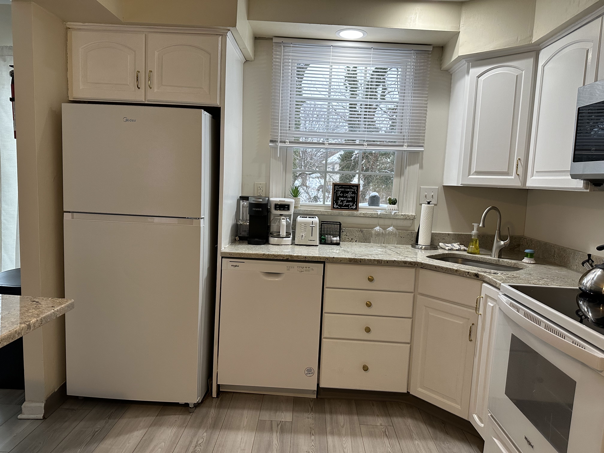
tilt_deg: -6.7
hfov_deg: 71.6
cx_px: 302
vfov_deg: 56.8
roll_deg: -3.4
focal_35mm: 24
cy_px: 226
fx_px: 419
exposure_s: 1/105
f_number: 1.78
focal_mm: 6.86
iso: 250
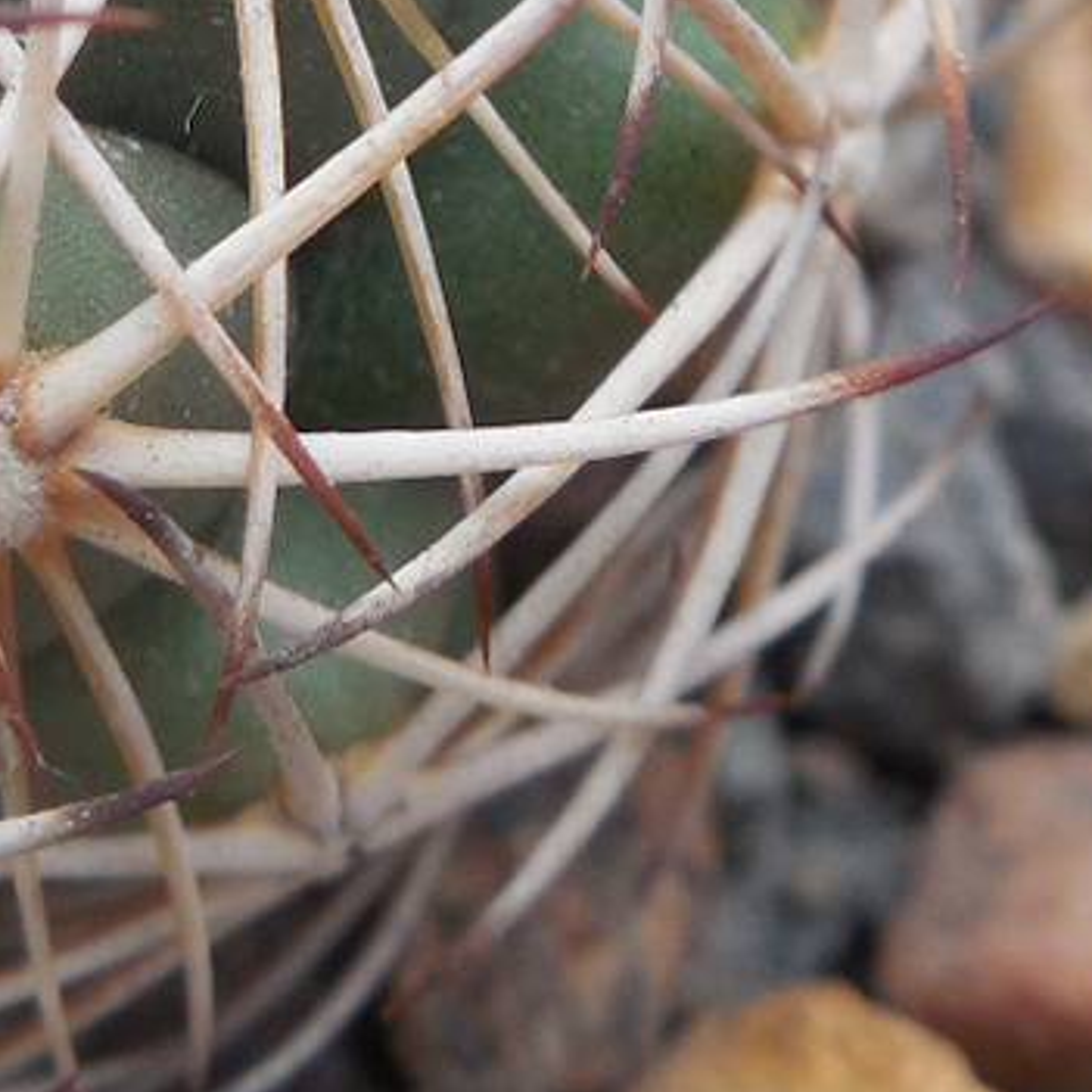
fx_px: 4461
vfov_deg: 13.4
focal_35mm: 125
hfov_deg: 13.9
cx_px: 193
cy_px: -348
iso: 125
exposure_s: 1/80
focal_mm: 5.6
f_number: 3.6
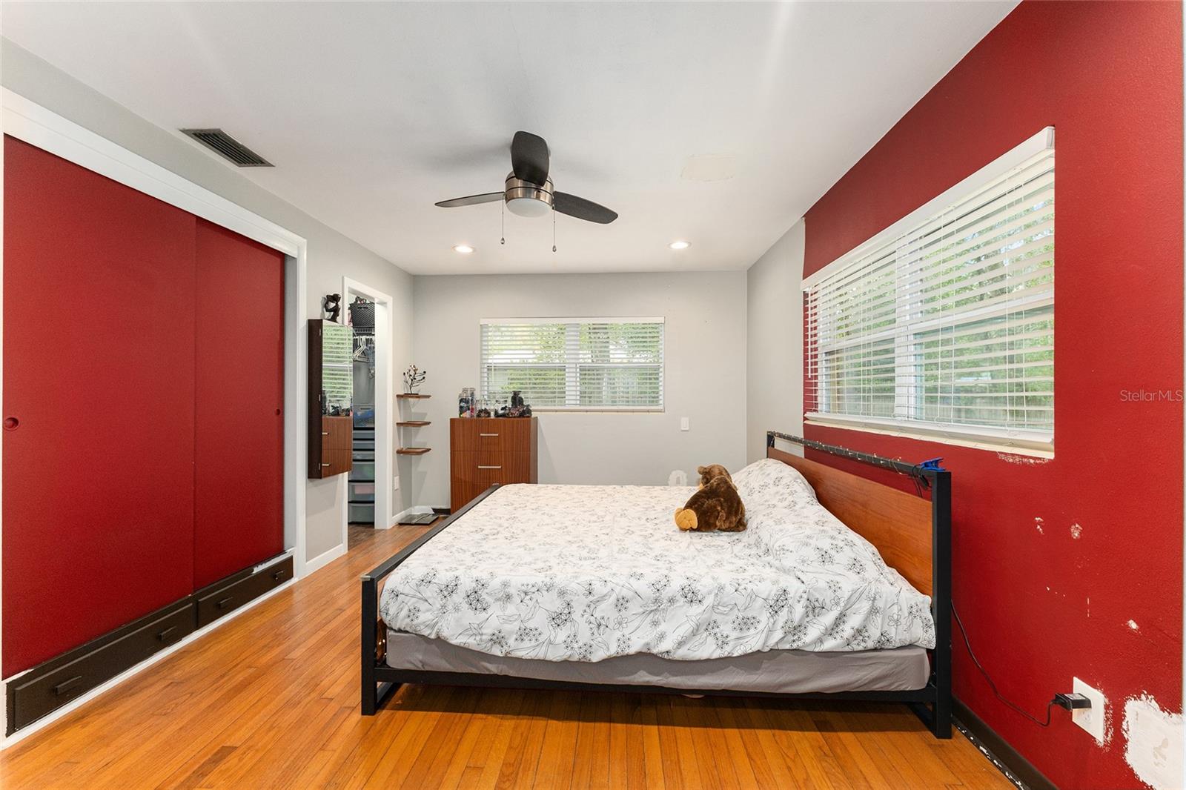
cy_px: 395
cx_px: 593
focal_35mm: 14
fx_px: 461
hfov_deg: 104.3
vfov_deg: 81.2
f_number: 7.1
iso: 2000
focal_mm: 14
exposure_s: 1/30
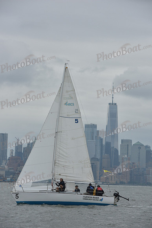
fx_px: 886
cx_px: 76
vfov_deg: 14.7
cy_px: 114
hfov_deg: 9.8
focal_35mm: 140
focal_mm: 140
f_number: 8
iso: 400
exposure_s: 1/800
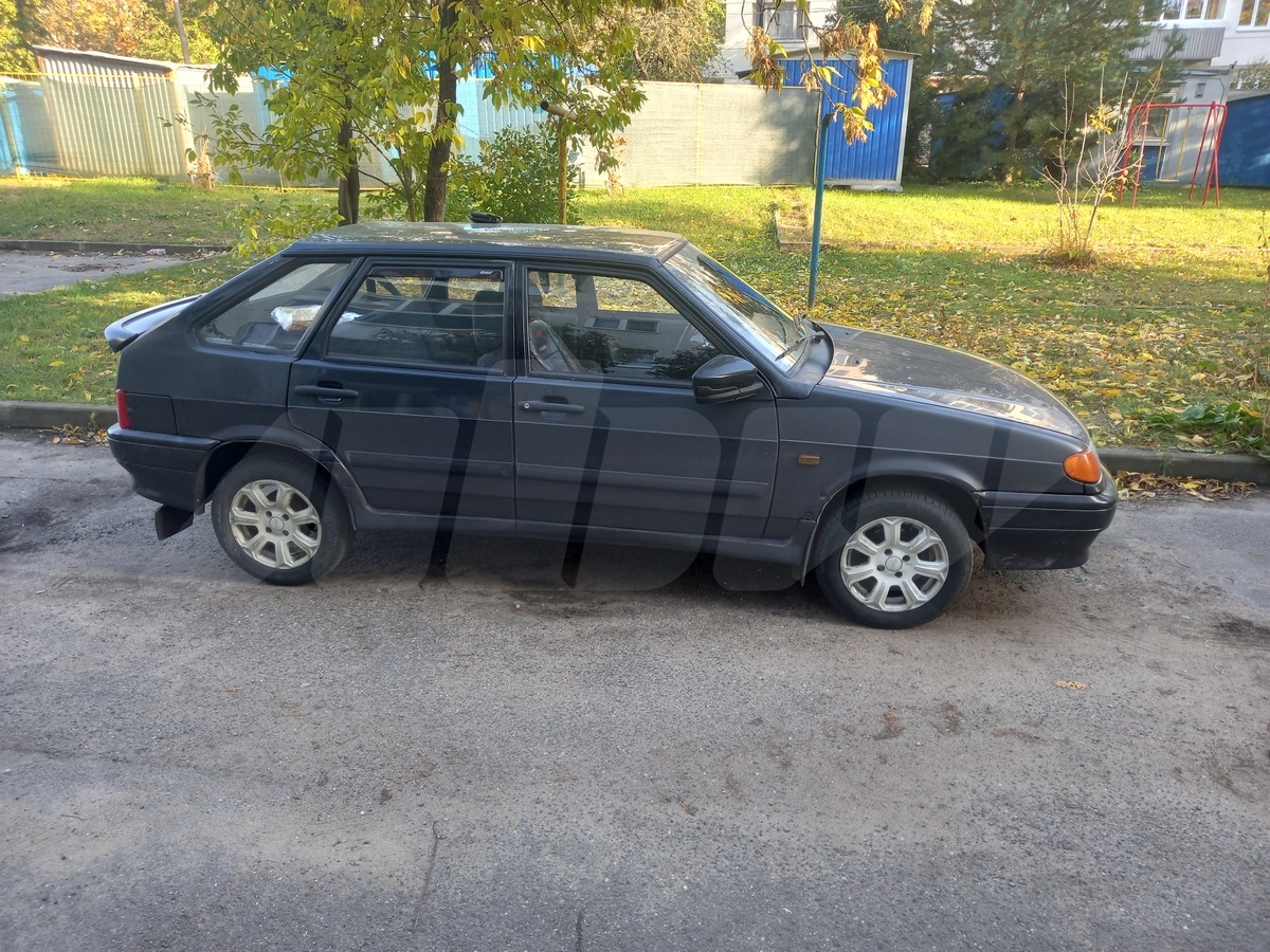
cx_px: 635
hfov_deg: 69.4
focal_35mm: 25
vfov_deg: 54.9
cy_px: 476
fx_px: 917
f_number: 2
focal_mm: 4.6
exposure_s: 1/50
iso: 40
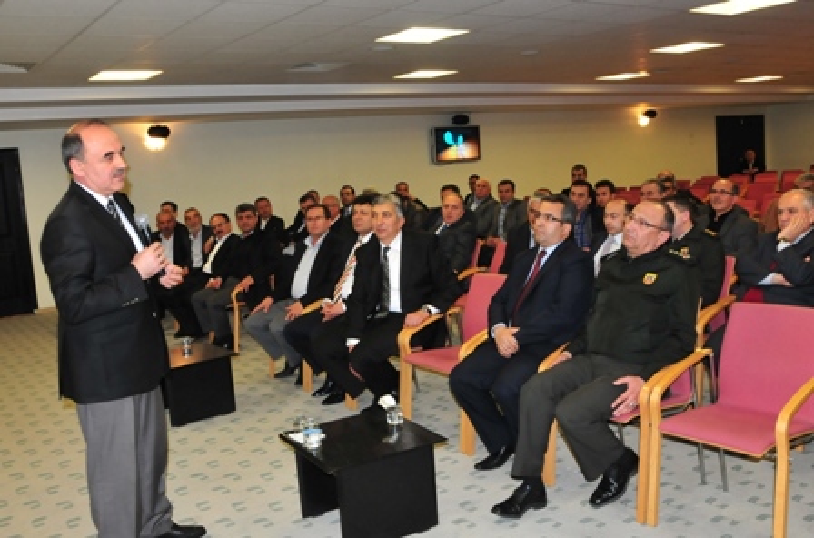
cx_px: 407
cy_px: 269
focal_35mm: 30
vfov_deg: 43.4
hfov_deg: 62.1
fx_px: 676
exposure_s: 1/60
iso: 800
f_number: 5
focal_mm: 20
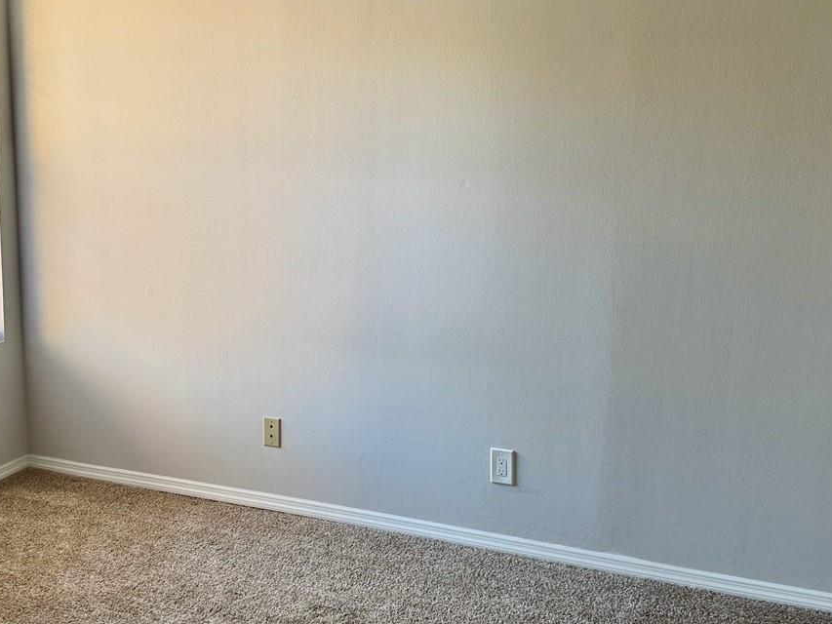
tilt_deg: -10.6
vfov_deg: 32.1
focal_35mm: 45
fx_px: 1082
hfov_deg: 41.9
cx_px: 346
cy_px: 250
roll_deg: -0.4
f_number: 1.78
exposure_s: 1/120
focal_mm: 6.76
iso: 160
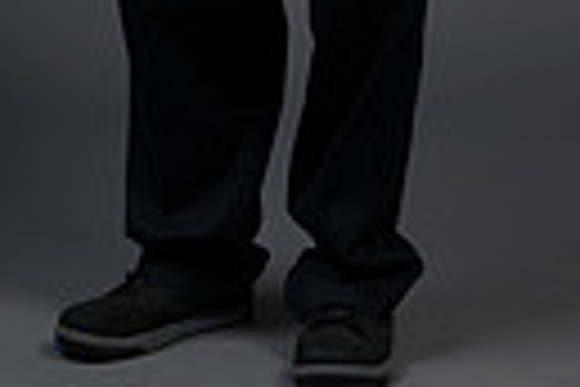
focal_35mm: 278
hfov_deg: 7.4
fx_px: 4479
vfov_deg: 4.9
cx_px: 261
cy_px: -324
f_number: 5.6
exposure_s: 1/250
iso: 160
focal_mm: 80
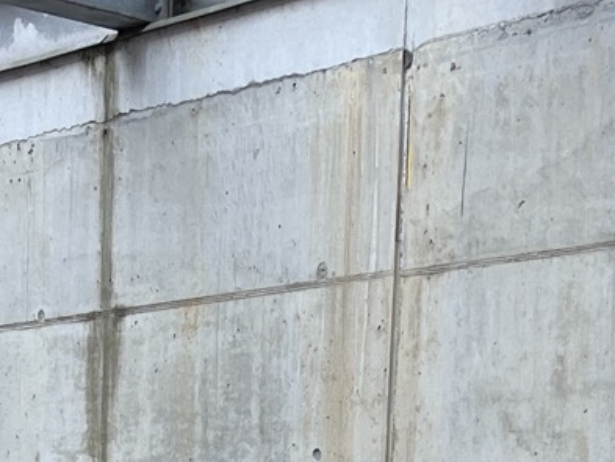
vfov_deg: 11.2
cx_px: 167
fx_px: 2133
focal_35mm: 120
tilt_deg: -9.7
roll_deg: -0.9
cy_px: 926
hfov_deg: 16.3
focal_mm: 5.7
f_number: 1.5
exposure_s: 1/102
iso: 125
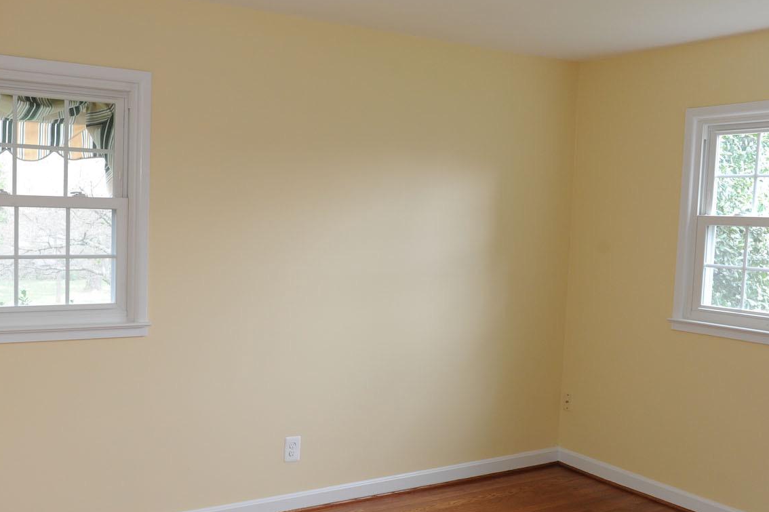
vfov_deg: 35.0
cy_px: 285
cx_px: 287
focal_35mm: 38
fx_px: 811
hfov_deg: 50.2
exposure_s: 1/125
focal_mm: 28
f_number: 5
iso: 1250
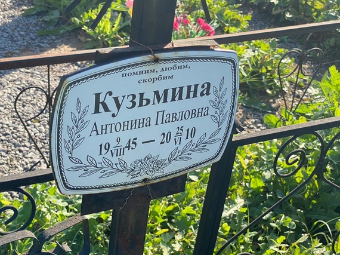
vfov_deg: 20.1
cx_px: 181
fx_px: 717
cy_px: 166
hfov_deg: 26.7
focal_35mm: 73
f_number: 2
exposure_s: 1/457
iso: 20
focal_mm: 6
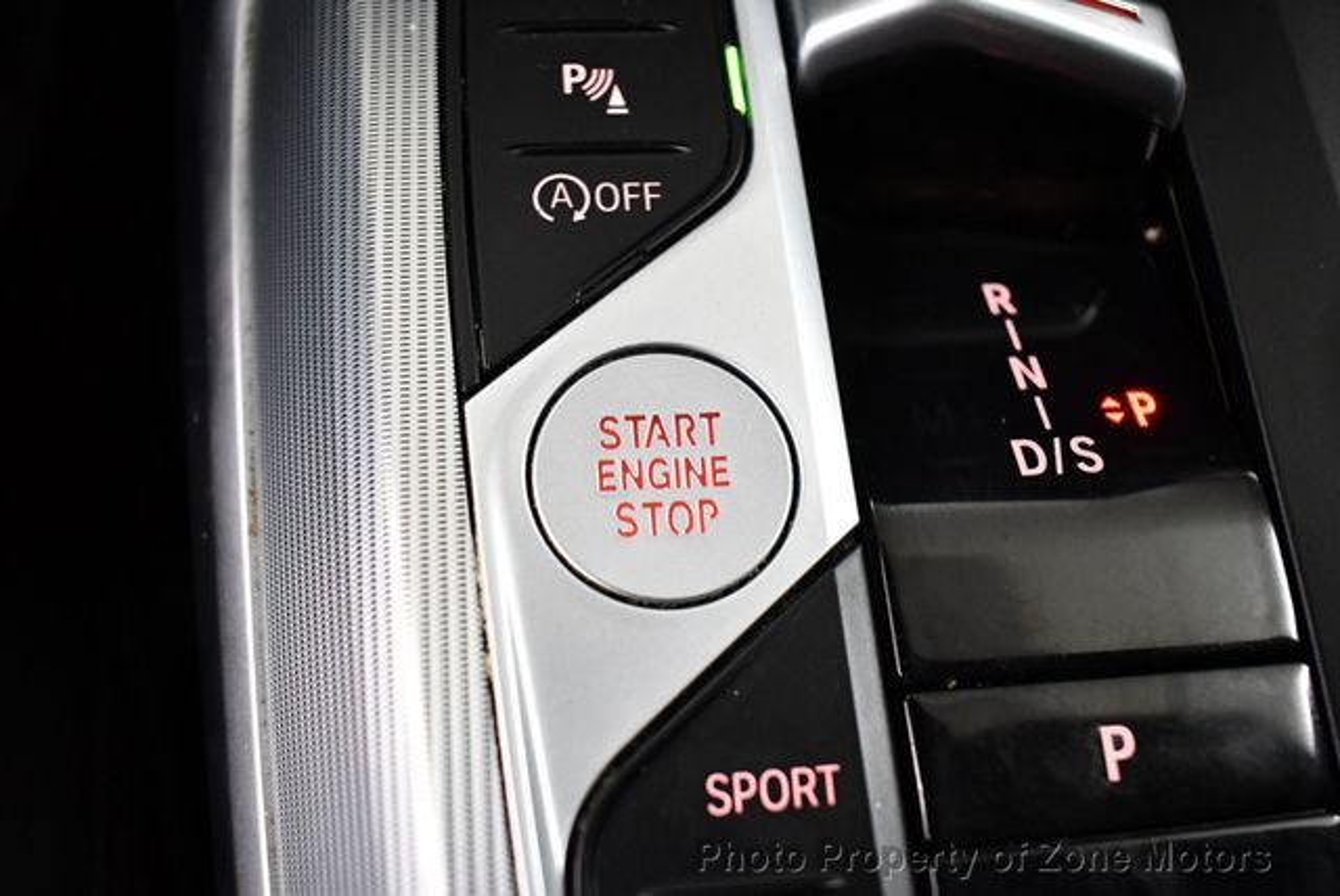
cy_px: 448
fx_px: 1341
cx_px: 670
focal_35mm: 36
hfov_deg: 53.1
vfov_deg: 36.9
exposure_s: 1/125
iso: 3200
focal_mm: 18
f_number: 3.5
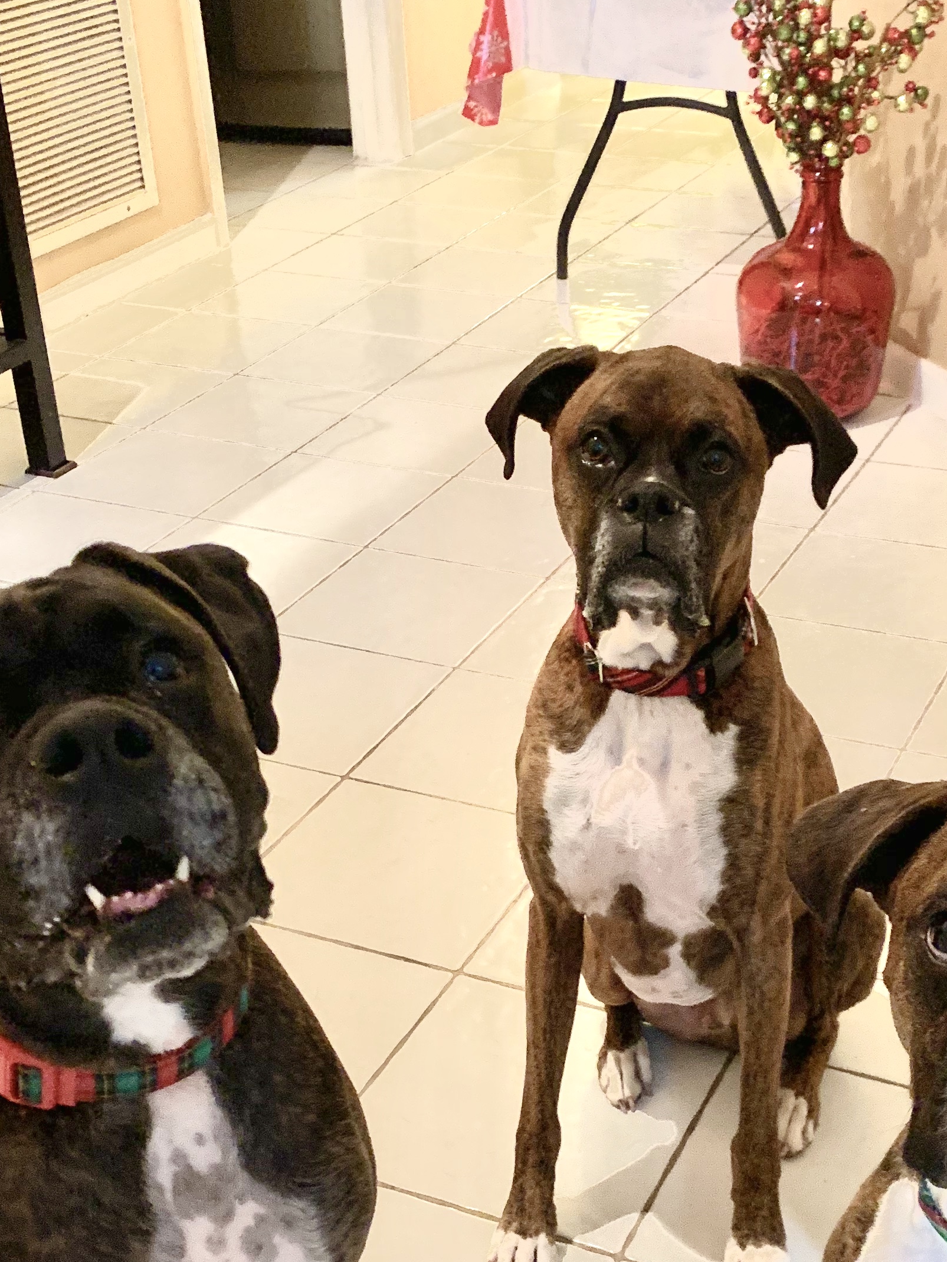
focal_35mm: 49
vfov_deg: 38.2
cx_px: 571
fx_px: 1787
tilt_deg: -34.5
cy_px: 895
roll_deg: +1.9
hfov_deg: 29.6
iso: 640
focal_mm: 4.25
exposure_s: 1/30
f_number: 1.8
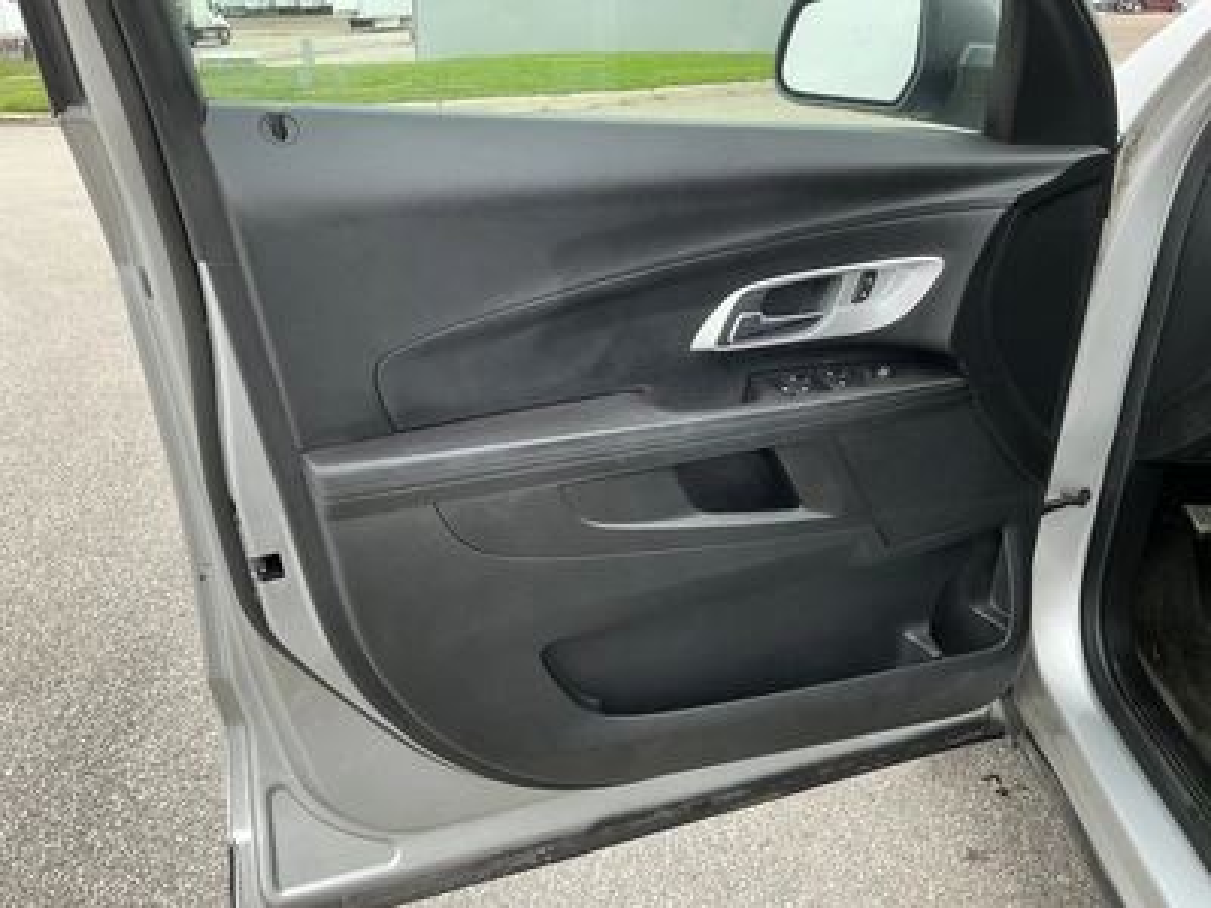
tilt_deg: -22.2
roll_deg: +2.1
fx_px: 980
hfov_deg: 63.4
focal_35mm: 28
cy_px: 454
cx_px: 606
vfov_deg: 49.7
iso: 25
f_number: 1.8
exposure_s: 1/122
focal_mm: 3
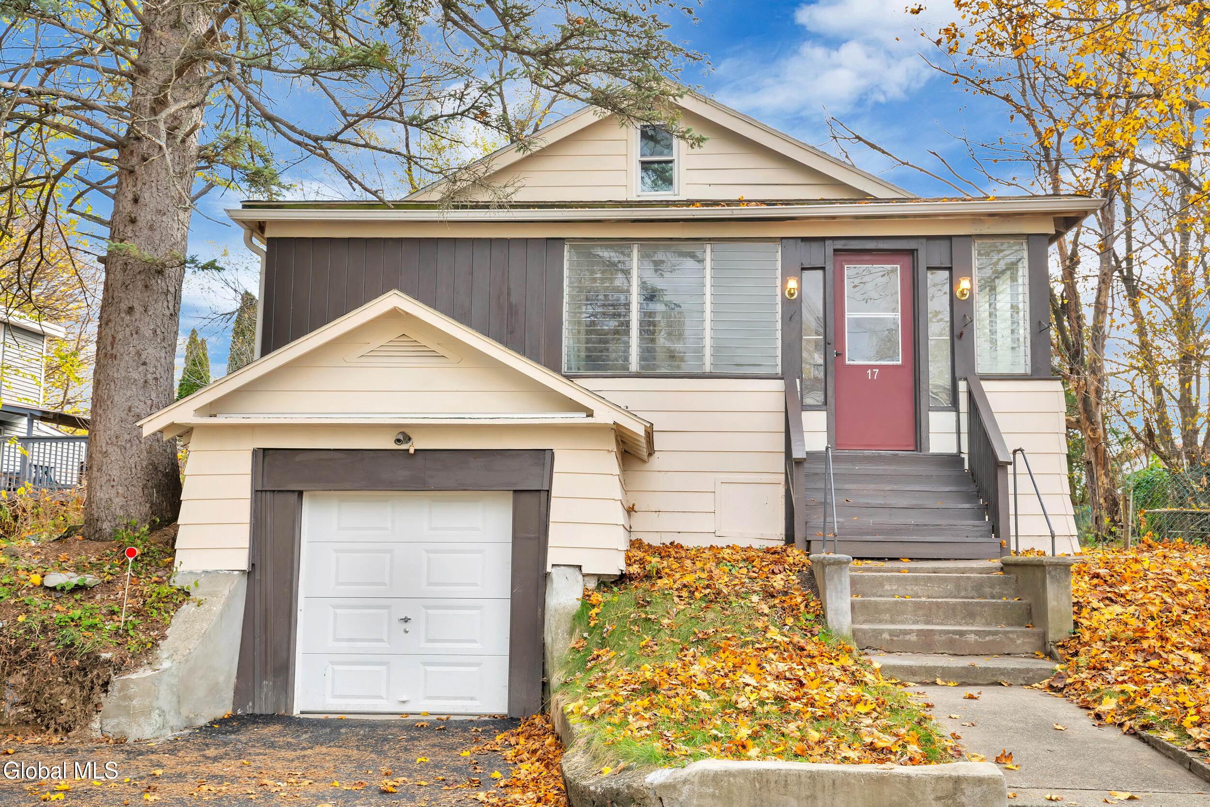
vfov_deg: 37.9
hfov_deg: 54.4
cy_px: 404
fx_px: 1176
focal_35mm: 35
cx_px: 605
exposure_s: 1/250
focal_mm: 35
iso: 250
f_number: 6.3
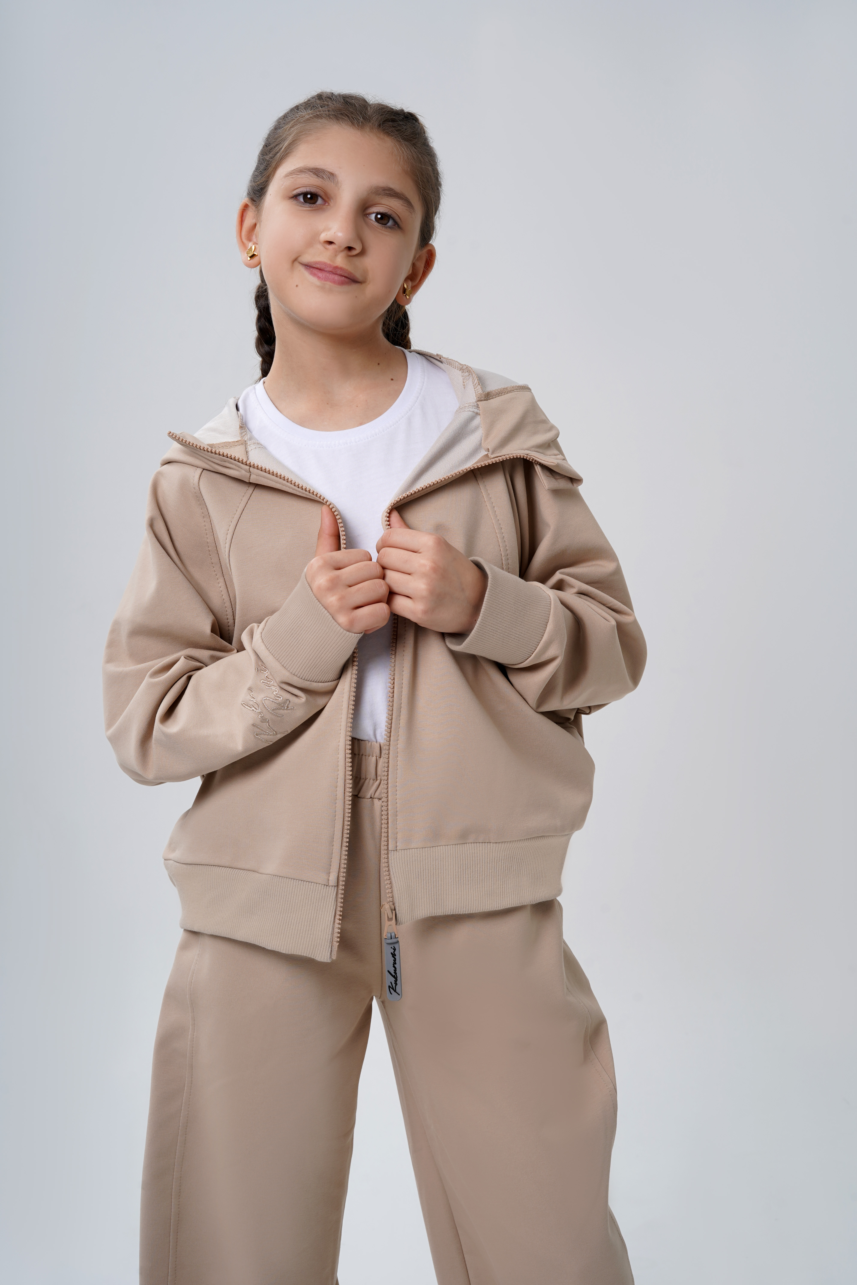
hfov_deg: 27.0
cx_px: 428
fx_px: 1785
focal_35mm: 50
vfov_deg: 39.6
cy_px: 642
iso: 100
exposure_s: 1/160
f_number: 10
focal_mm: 50
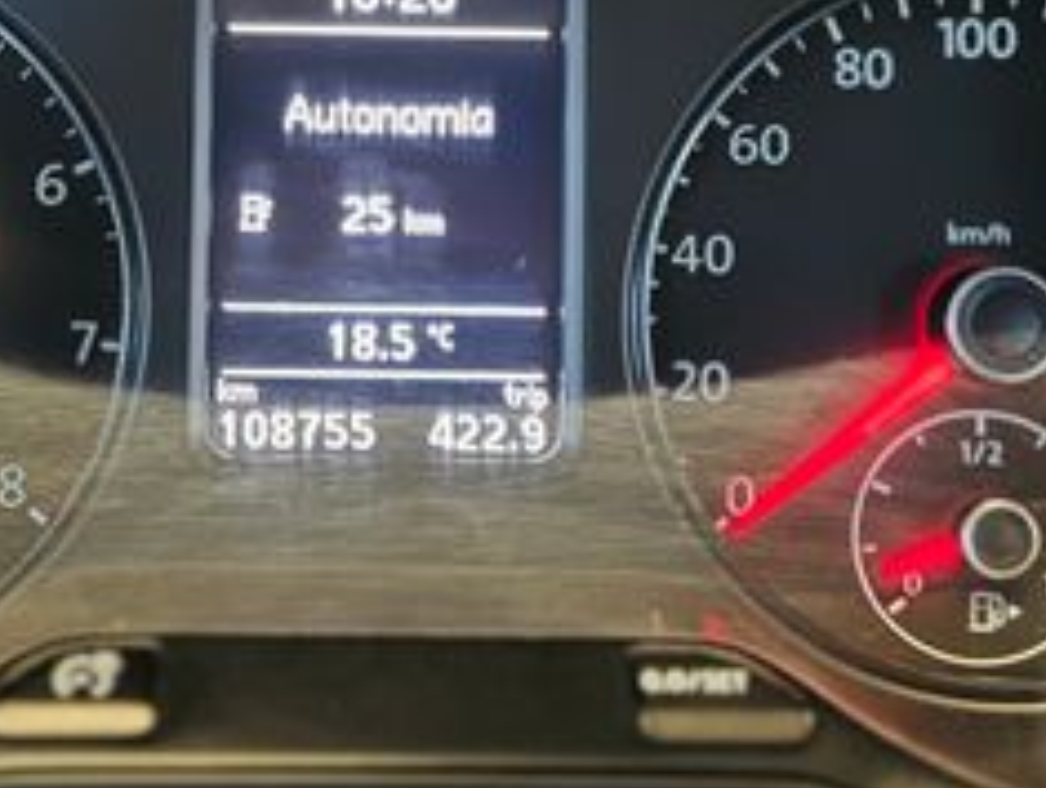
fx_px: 1574
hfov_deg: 36.7
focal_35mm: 52
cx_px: 432
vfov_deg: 27.6
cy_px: 169
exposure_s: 1/17
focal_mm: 5.7
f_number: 1.5
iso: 1000
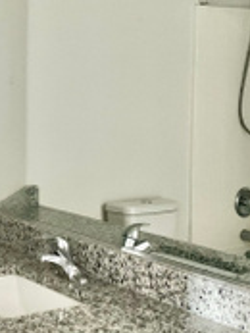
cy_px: 169
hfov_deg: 19.7
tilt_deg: -5.1
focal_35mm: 72
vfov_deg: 27.0
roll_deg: +0.2
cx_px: -15
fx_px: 692
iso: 800
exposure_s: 1/30
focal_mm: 4.25
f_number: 1.8
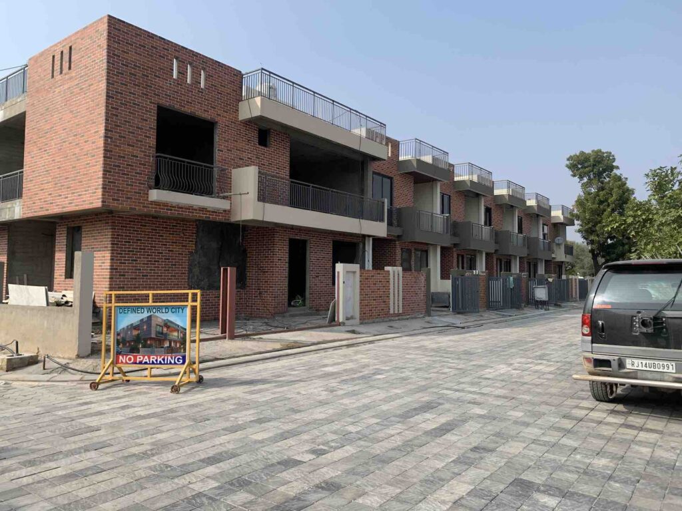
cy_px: 256
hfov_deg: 67.3
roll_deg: -0.4
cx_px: 341
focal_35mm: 26
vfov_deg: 53.1
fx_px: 512
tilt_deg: +3.1
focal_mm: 4.25
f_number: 1.8
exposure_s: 1/1880
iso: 25
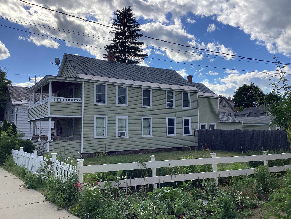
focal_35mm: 31
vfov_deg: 45.4
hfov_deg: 58.4
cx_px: 146
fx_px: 261
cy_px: 110
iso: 25
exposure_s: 1/1538
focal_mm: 3.3
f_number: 2.4
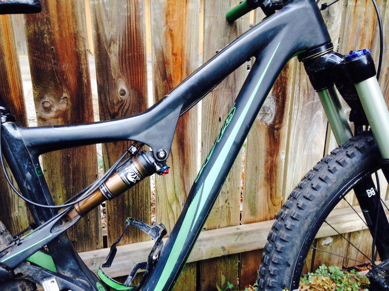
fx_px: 371
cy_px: 146
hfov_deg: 55.4
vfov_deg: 42.9
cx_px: 194
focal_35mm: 33
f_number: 2.4
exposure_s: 1/60
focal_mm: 4.12
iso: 64
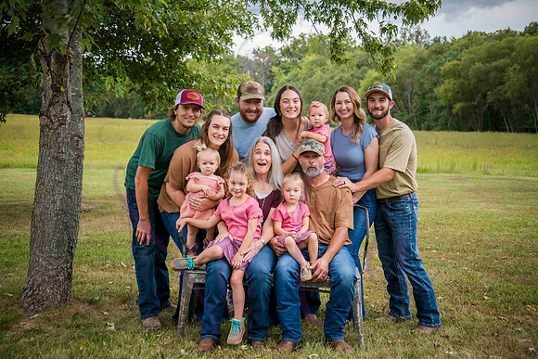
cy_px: 180
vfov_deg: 26.0
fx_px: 777
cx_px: 269
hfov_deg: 38.2
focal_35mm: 52
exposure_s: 1/640
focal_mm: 52
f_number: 4.2
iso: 400
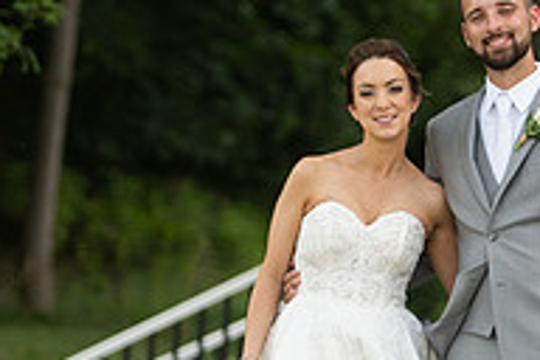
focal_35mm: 348
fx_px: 5220
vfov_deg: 3.9
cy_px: 342
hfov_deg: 5.9
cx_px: 447
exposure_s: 1/500
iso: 125
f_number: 2.8
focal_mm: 115
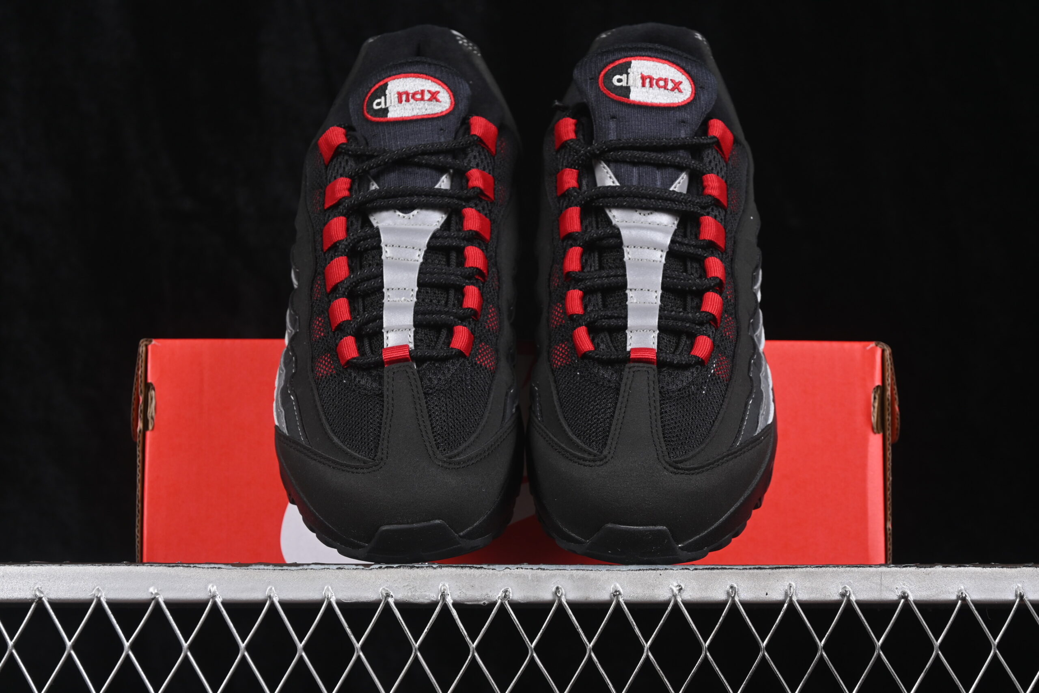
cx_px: 520
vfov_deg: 18.2
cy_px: 346
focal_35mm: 75
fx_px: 2165
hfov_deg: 27.0
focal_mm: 50
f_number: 6.3
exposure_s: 1/60
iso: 160
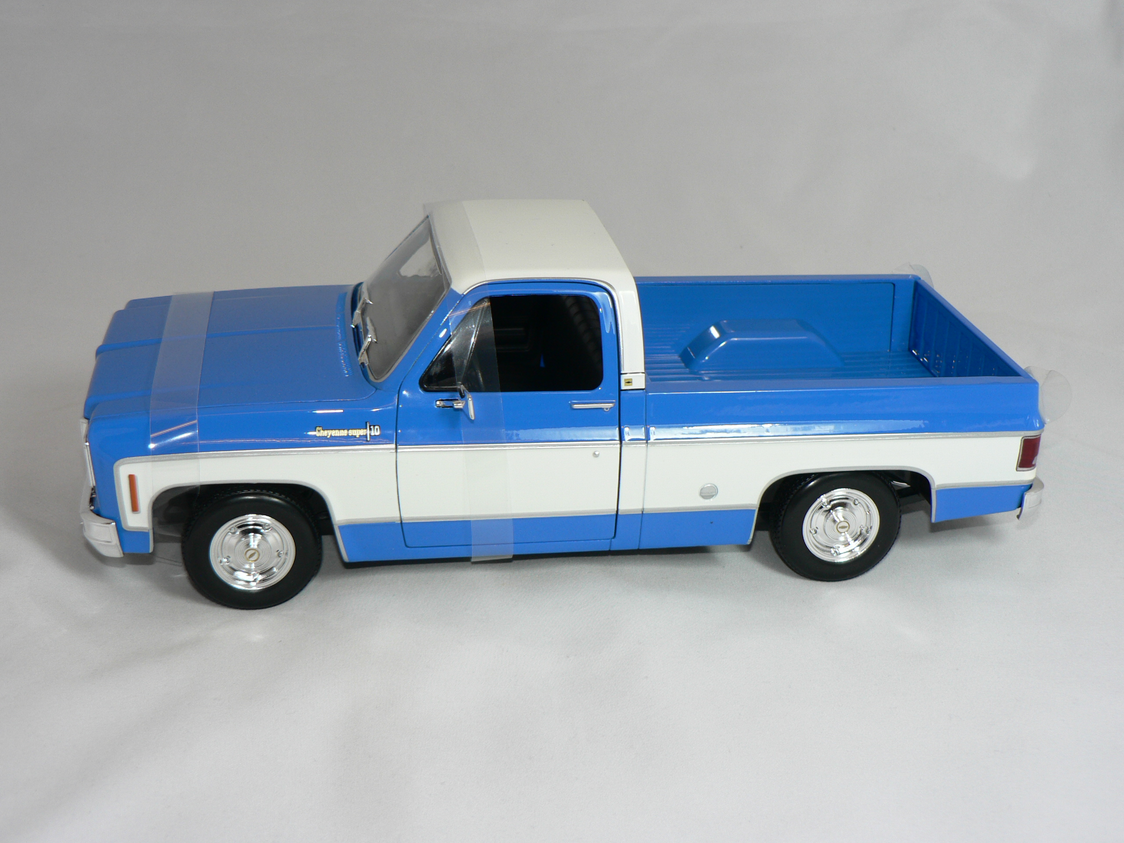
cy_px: 422
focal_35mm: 50
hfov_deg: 38.2
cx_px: 562
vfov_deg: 29.1
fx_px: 1624
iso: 80
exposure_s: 1/60
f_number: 2.8
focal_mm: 8.3
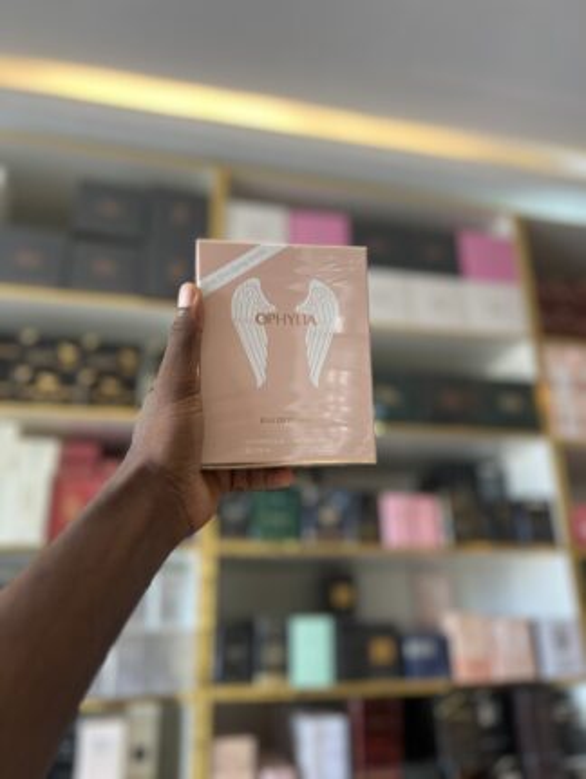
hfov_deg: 53.1
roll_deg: +0.1
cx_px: 293
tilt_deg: +21.3
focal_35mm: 26
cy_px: 390
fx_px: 586
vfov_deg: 67.3
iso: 50
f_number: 1.5
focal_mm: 5.7
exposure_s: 1/100
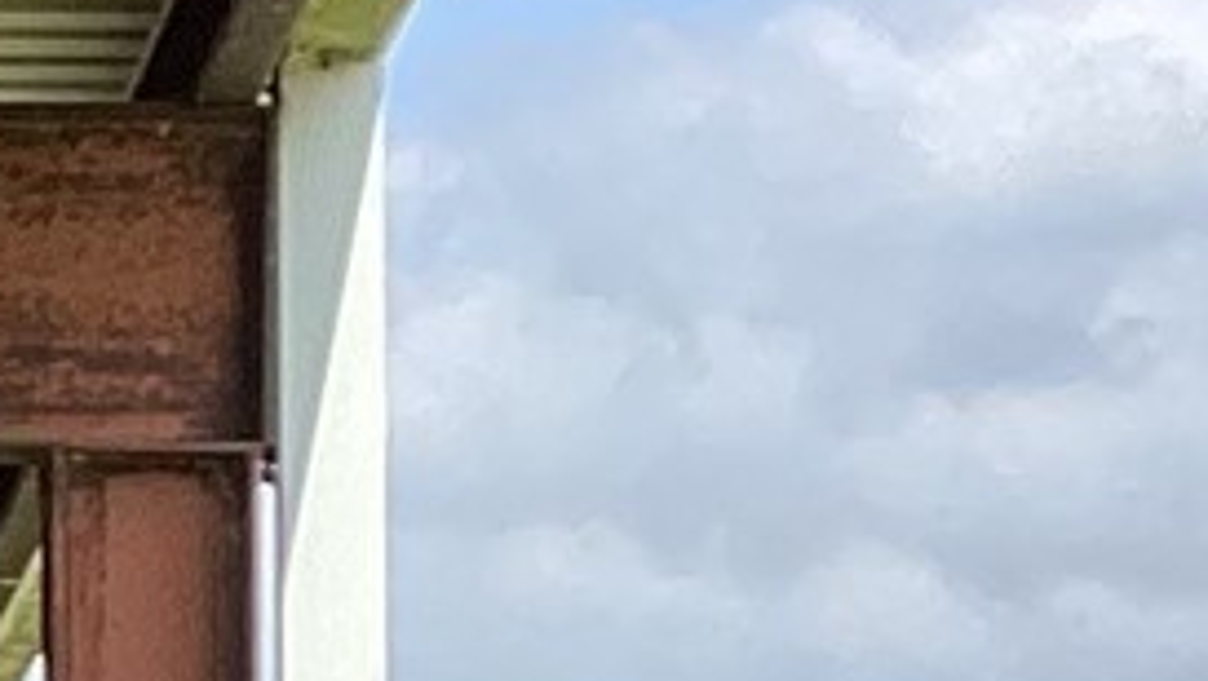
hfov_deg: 7.4
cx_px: -2544
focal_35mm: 253
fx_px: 8109
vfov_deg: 4.6
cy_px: 2198
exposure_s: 1/392
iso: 25
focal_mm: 3.3
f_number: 2.4
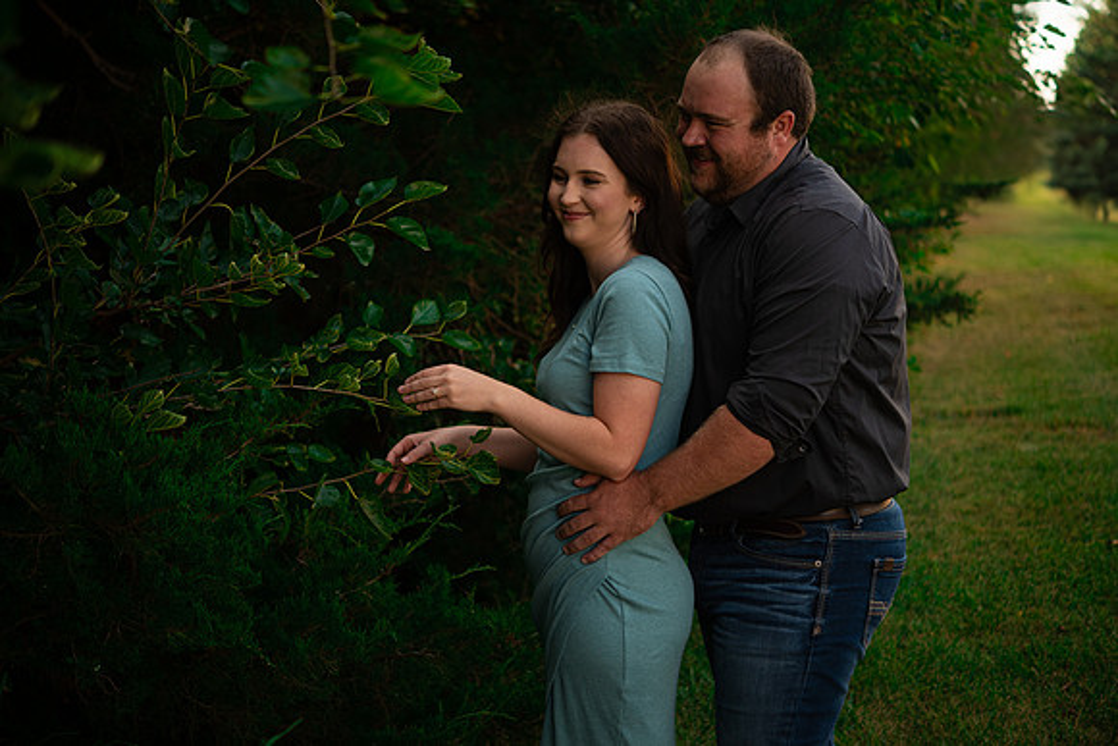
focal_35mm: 60
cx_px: 559
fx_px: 1864
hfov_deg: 33.4
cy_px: 373
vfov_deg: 22.6
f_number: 2.8
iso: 100
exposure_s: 1/250
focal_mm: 60
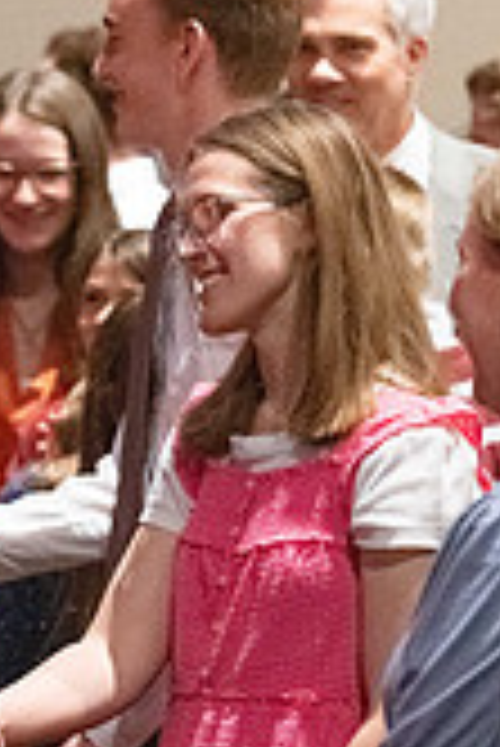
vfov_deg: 6.8
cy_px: 580
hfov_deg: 4.5
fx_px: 6299
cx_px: 32
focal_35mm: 303
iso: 16000
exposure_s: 1/250
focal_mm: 112
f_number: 3.5
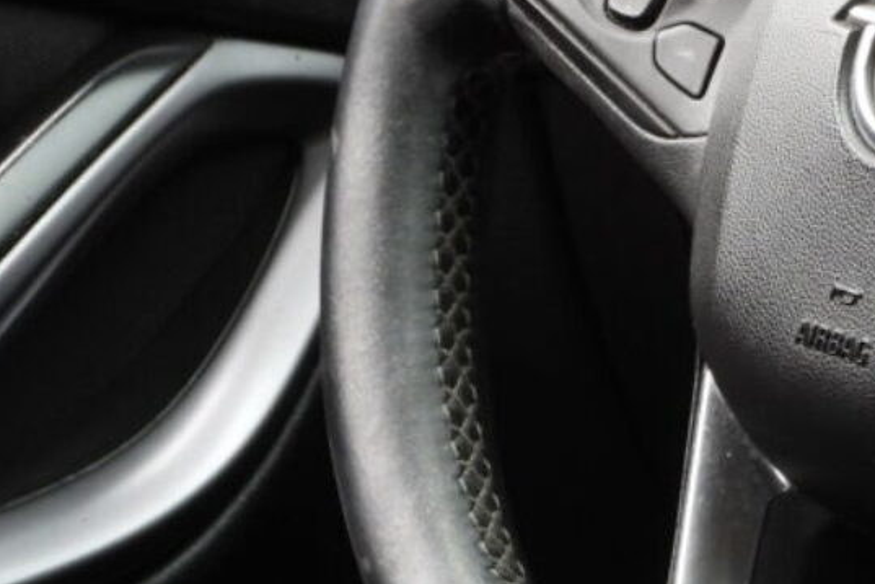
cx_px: 1134
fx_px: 7315
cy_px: 109
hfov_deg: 6.8
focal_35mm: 301
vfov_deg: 4.6
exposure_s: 1/60
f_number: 3.5
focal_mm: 17.5
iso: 220
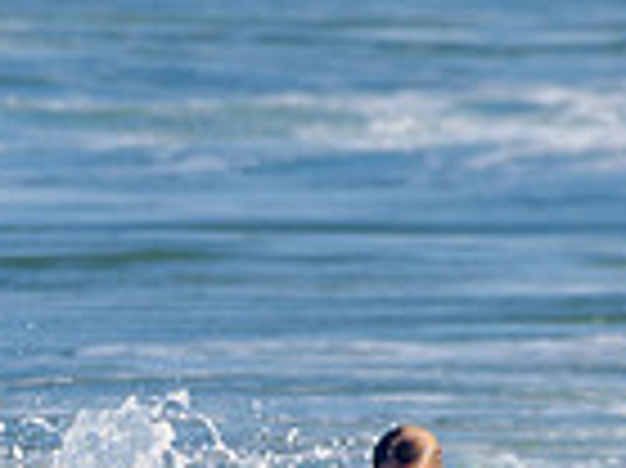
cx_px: 458
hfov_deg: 0.8
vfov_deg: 0.6
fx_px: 44593
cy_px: 682
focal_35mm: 2468
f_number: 5.6
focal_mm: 500
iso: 140
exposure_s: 1/2000
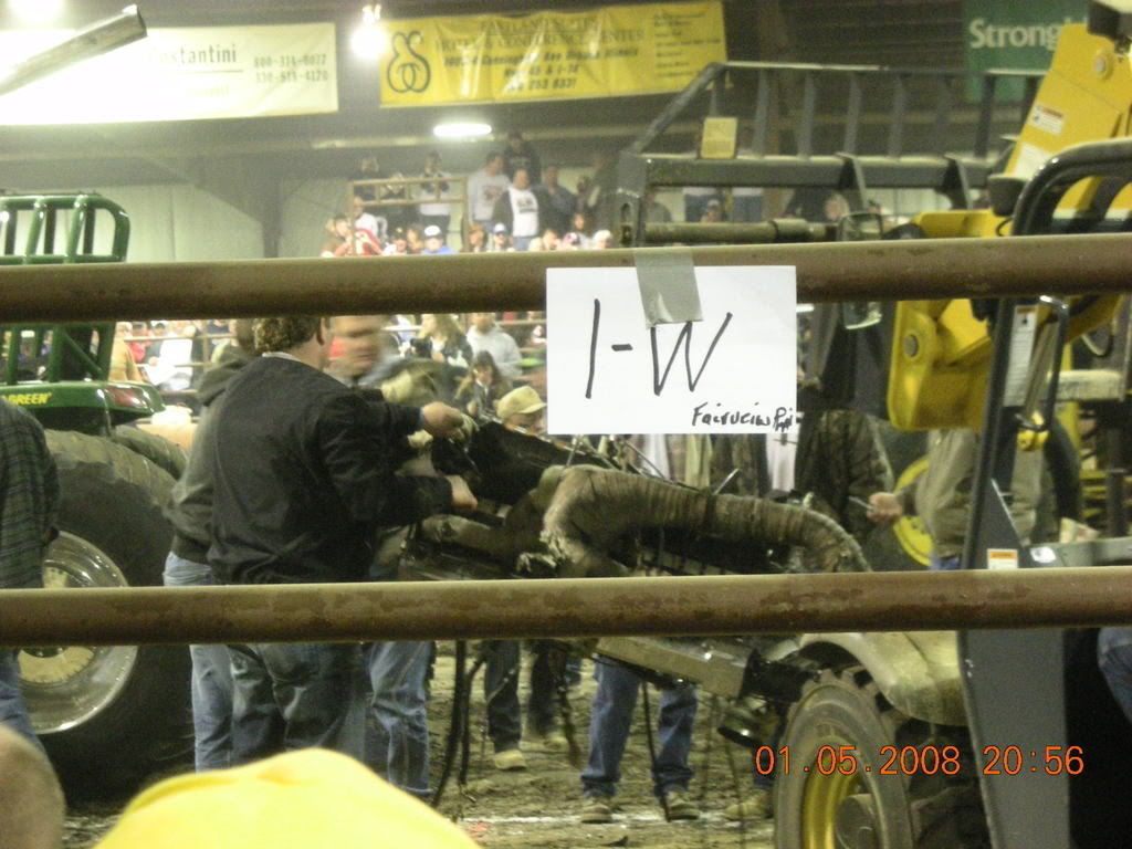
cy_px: 424
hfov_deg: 18.7
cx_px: 566
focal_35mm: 105
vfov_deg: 14.1
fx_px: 3434
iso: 653
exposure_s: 1/8
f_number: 4.7
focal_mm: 17.1
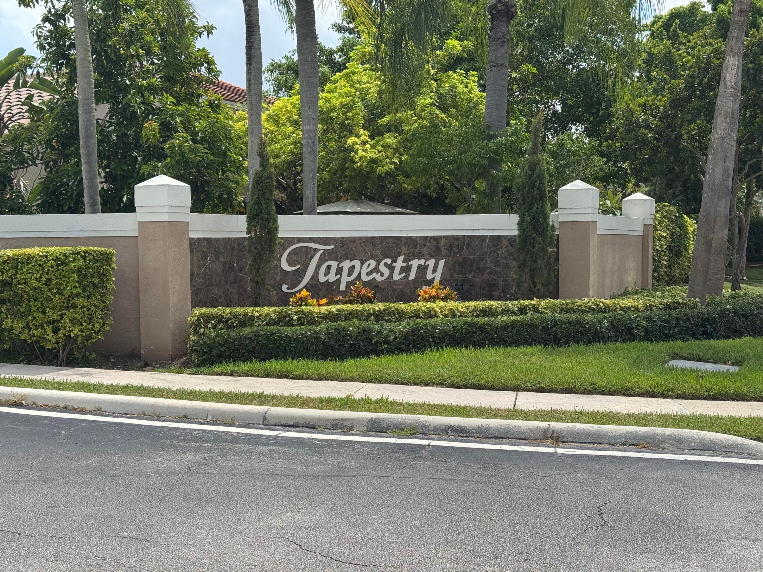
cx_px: 382
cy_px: 286
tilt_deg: -2.5
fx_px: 1058
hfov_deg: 39.7
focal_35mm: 48
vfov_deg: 30.3
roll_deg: +0.8
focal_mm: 6.76
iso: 64
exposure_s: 1/2717
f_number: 1.78
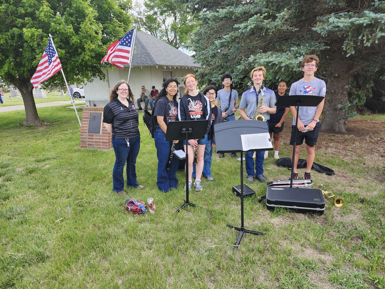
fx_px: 256
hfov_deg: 73.9
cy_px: 144
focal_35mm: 23
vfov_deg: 58.9
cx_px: 192
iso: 25
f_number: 1.8
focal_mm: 5.54
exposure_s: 1/222
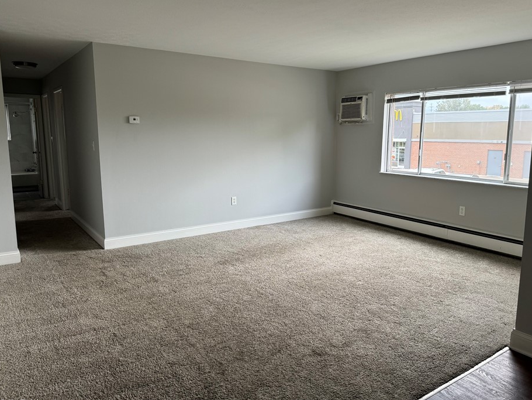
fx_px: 415
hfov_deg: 65.1
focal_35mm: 27
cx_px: 297
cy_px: 193
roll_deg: -1.2
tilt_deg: -9.2
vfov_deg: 51.4
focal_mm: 6.76
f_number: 1.78
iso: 80
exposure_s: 1/121
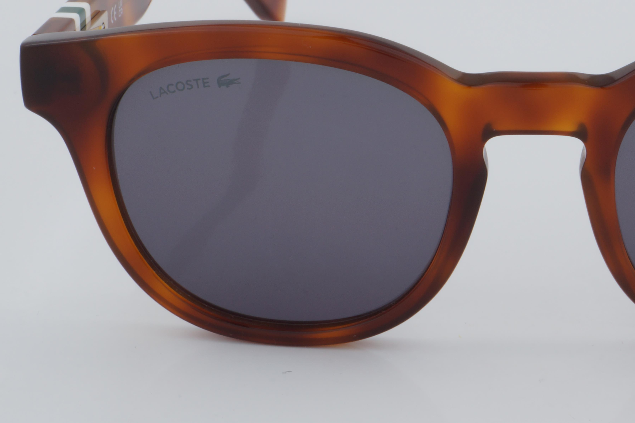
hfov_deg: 16.1
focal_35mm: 126
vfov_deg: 10.9
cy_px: 168
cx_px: 530
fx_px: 2222
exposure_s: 1/4
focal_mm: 50
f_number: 32
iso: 100
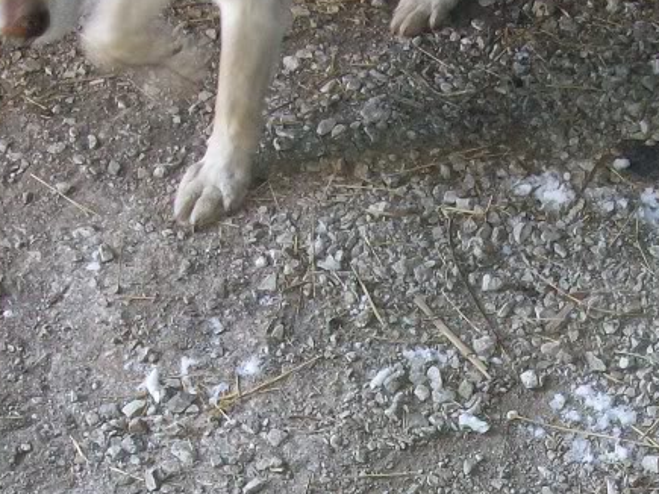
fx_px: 1523
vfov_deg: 17.8
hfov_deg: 24.2
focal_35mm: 80
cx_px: 486
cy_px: 536
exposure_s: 1/60
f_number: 2.8
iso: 160
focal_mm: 5.7
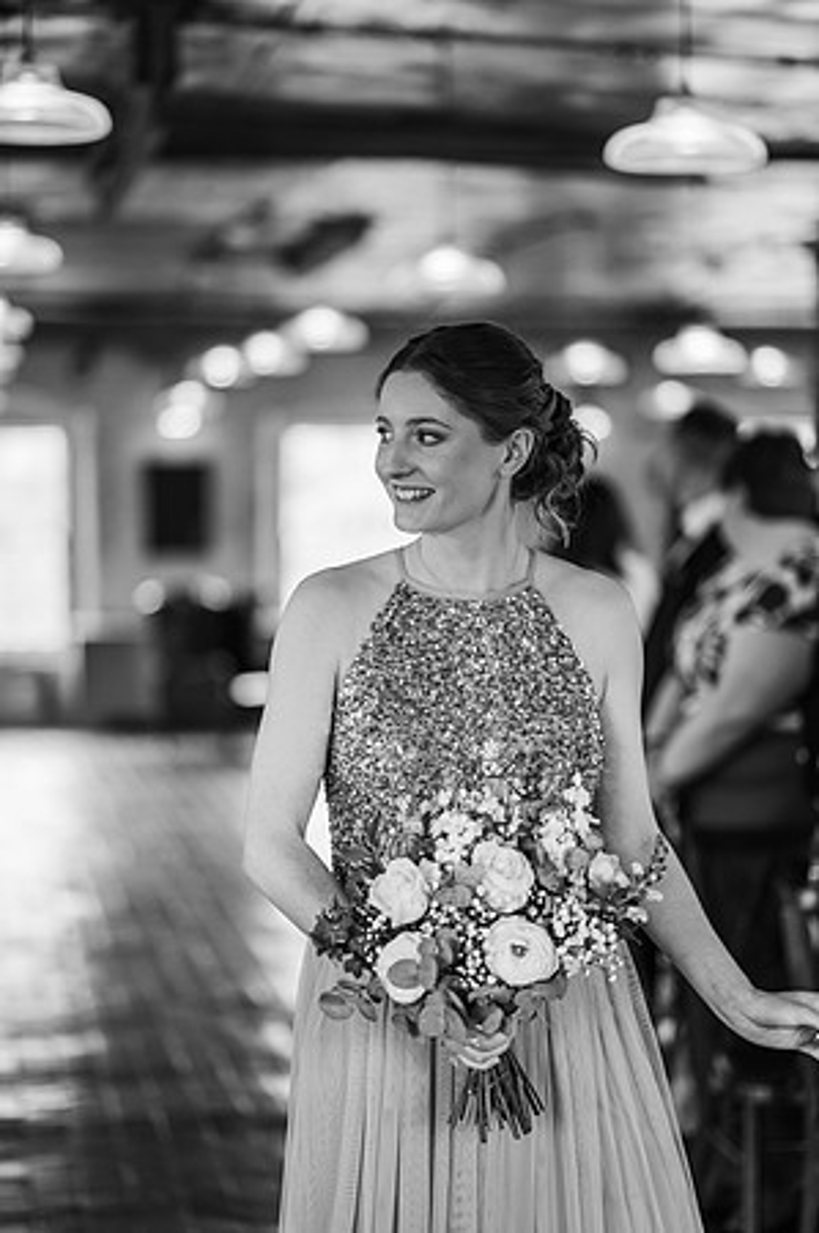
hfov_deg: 16.0
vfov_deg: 23.9
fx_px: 2907
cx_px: 410
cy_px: 616
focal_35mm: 85
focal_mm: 85
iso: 250
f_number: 1.8
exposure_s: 1/200
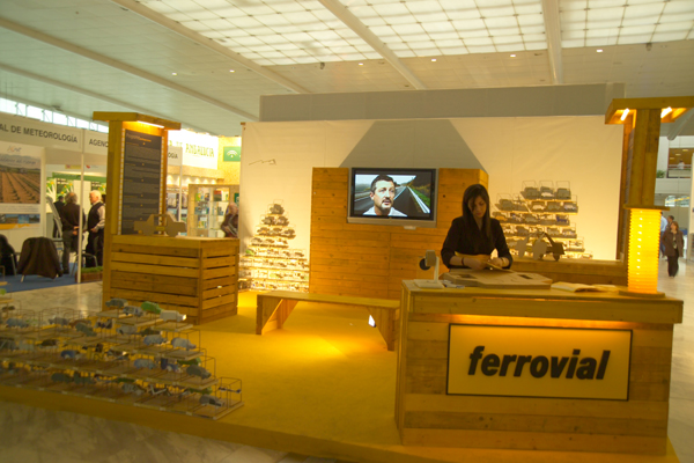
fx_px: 636
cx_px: 347
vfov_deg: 40.0
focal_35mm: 33
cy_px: 232
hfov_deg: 57.2
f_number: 4.8
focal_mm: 33
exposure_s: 1/10
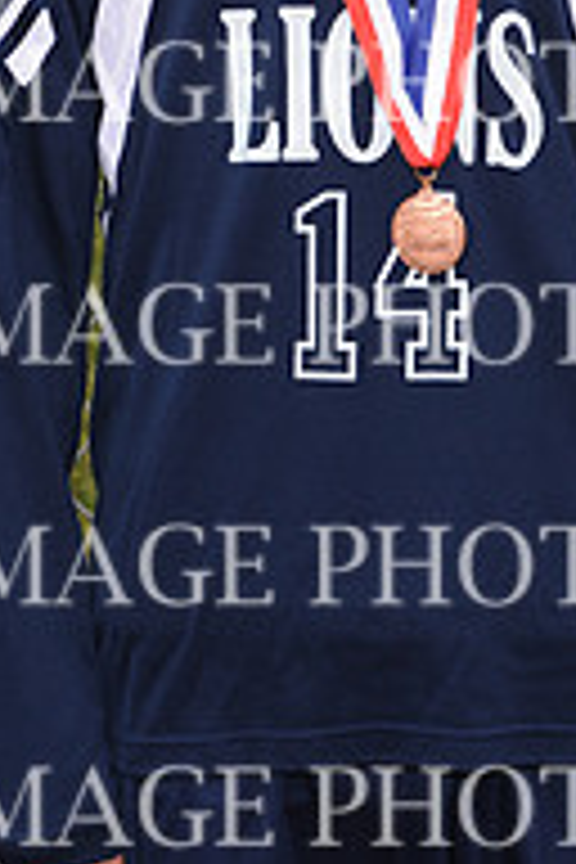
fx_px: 4488
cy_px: -40
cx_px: 279
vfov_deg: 10.9
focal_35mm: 187
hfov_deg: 7.3
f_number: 9
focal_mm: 62
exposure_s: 1/250
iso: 320
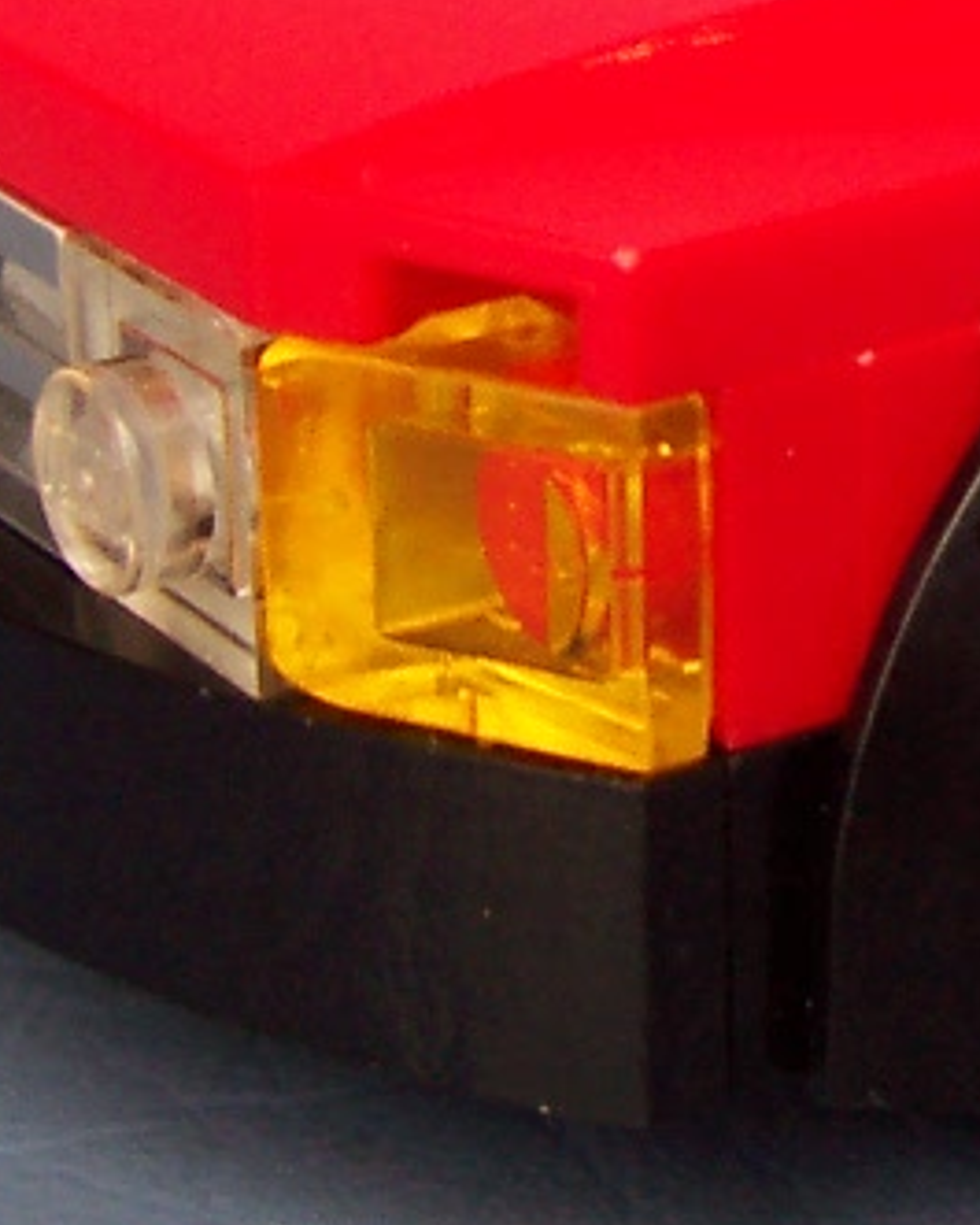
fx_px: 4747
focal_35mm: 131
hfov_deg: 11.5
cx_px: 1276
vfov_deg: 14.5
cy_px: 96
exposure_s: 1/45
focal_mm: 5.6
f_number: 2.8
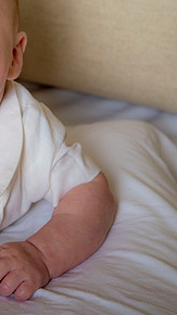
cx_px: -8
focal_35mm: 115
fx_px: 960
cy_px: 131
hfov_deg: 10.4
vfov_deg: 18.6
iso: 200
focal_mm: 55
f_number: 5
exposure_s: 1/200
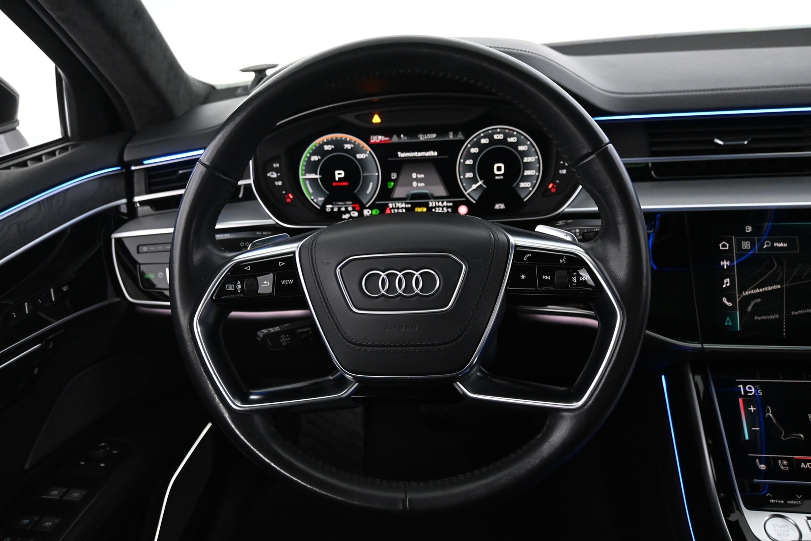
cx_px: 406
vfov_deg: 43.6
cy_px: 270
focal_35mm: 30
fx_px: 676
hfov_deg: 61.9
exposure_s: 1/30
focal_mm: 20
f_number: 3.8
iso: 3600
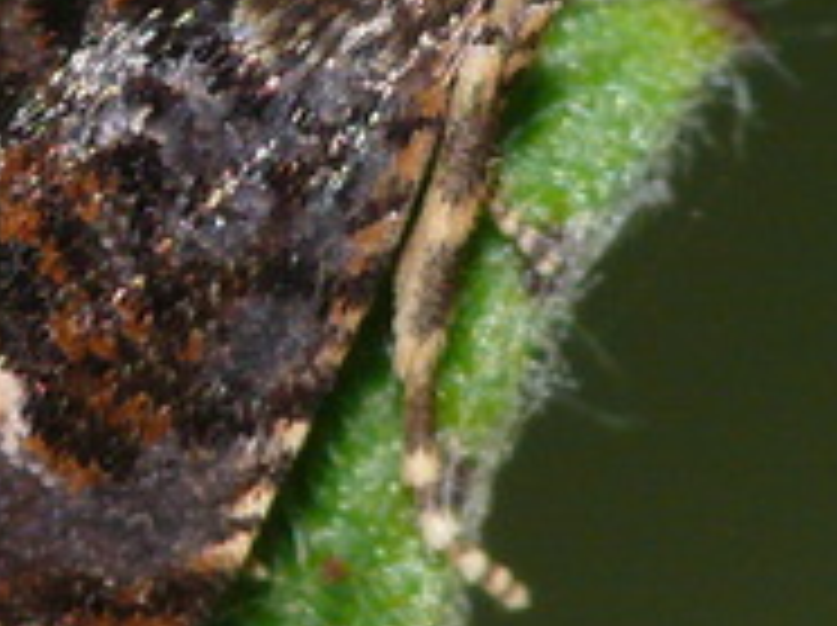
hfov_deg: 1.0
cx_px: 128
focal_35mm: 1929
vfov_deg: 0.8
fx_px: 46582
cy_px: 0
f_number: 10
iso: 200
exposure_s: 1/125
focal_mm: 88.8
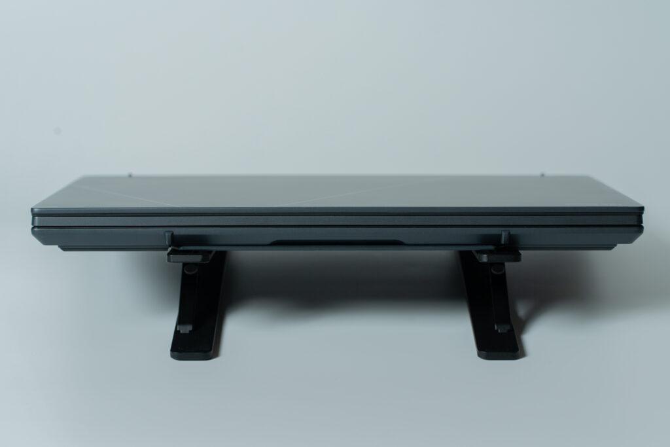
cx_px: 335
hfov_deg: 20.4
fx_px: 1857
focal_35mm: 100
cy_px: 224
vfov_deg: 13.7
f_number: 8
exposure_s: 1/50
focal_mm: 98
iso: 640
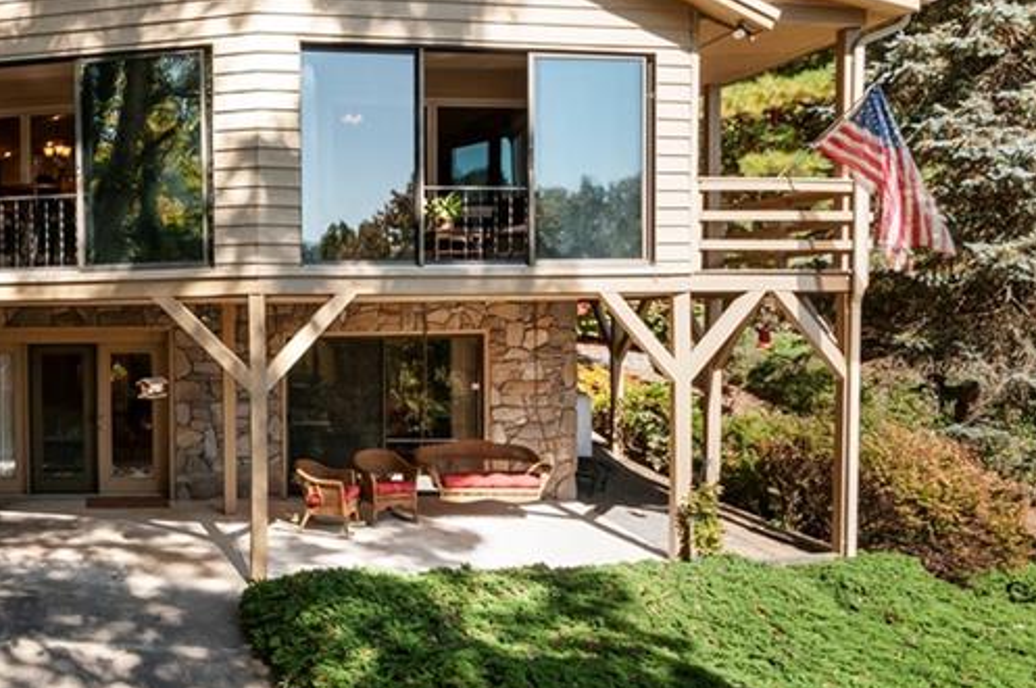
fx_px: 1021
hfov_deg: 47.1
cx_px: 60
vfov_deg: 37.2
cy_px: 357
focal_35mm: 36
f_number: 8
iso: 200
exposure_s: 1/1000
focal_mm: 11.5
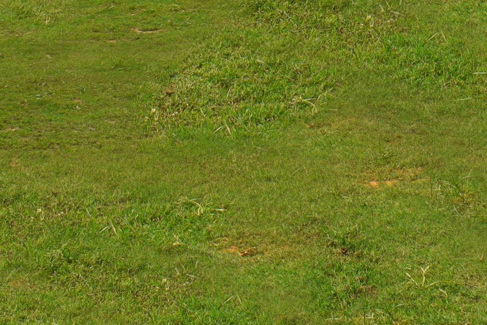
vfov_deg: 10.7
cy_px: -254
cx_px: 132
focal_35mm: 121
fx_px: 1637
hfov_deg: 16.8
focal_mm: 18
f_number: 10
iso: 100
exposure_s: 1/200
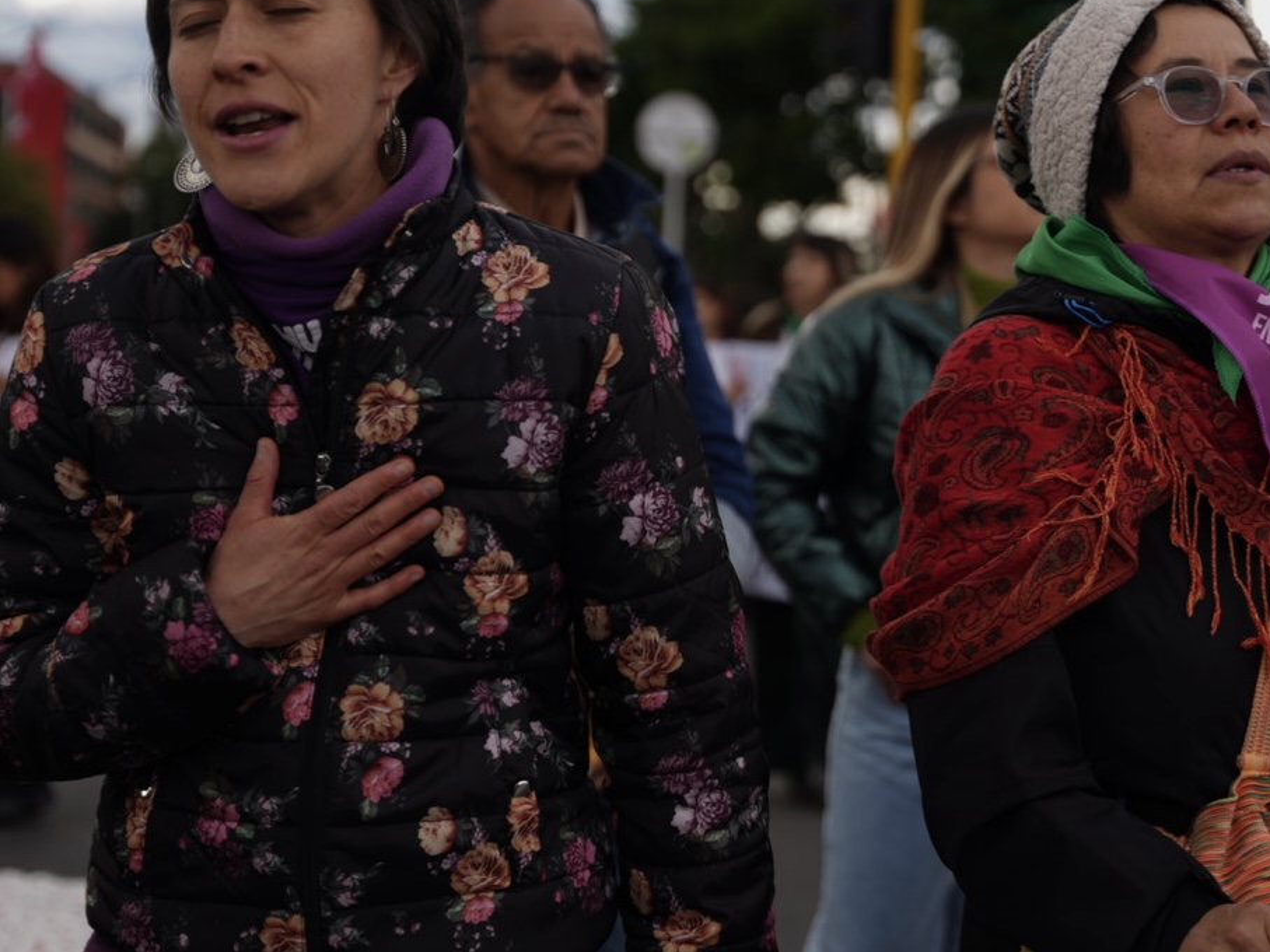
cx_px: 739
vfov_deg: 18.9
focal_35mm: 78
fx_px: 2861
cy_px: 350
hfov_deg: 25.0
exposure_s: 1/160
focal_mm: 54.7
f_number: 2.8
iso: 64
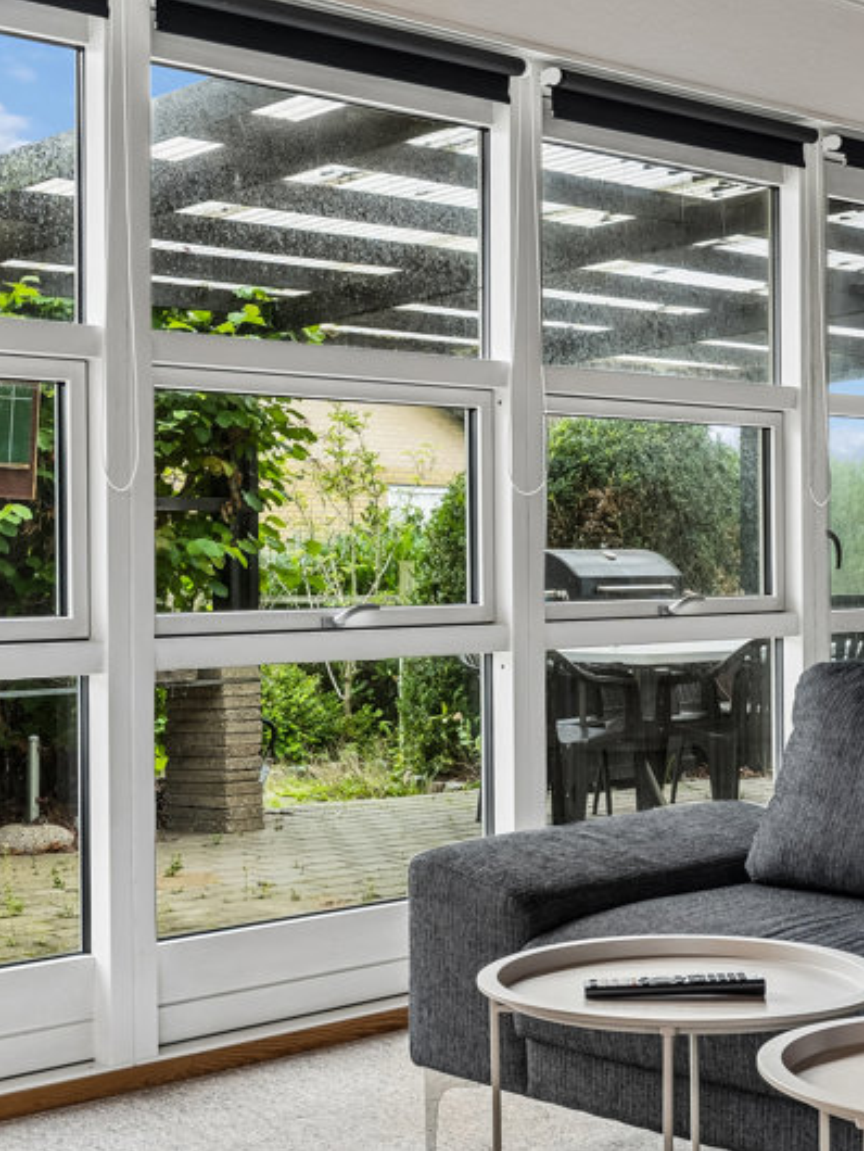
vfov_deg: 33.2
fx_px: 1929
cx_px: 432
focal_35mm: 58
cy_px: 577
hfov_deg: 25.3
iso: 200
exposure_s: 1/10
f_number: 8
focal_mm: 27
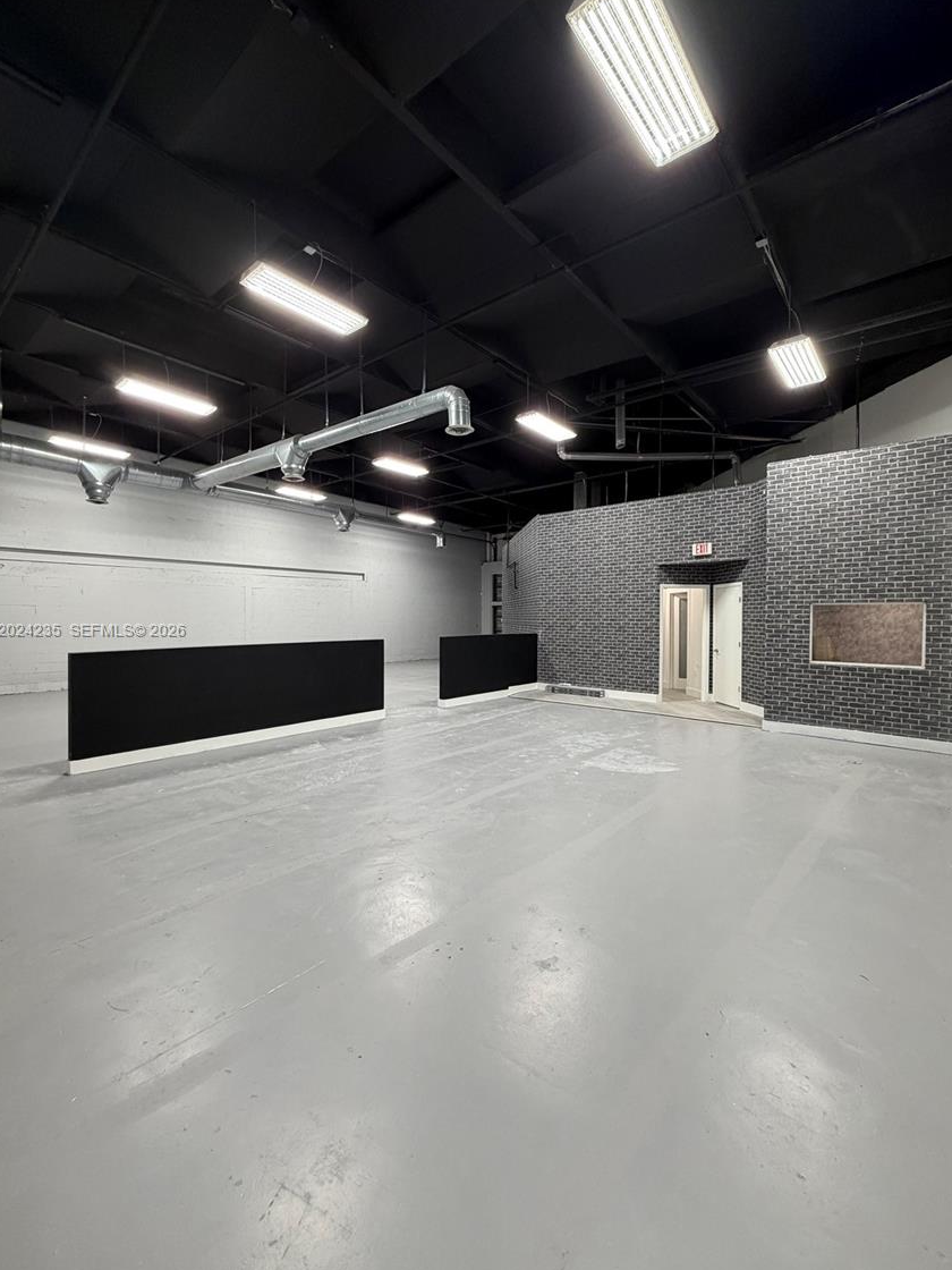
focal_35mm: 15
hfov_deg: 81.7
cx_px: 485
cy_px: 632
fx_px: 550
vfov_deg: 98.2
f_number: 2.2
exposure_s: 1/120
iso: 250
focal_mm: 2.22
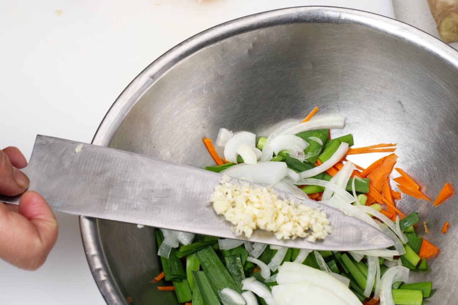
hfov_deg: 28.9
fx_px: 890
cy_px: 152
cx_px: 229
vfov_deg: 19.4
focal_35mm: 70
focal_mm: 70
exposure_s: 1/80
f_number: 11
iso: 200
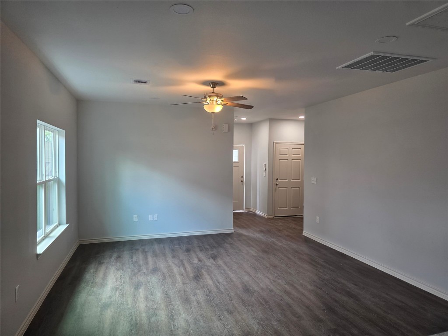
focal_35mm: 23
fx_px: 298
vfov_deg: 58.9
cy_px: 168
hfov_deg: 73.9
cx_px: 224
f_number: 1.7
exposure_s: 1/120
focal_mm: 6.3
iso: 200
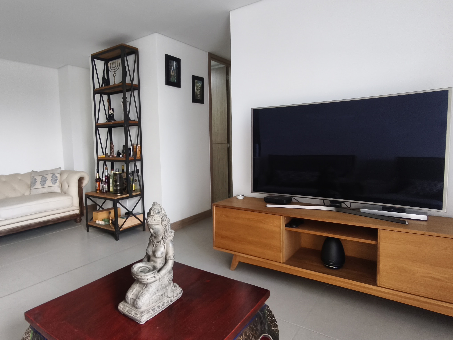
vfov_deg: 58.9
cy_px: 166
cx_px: 184
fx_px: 301
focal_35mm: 23
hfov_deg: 73.2
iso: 320
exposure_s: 1/30
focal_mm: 1.91
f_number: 2.2
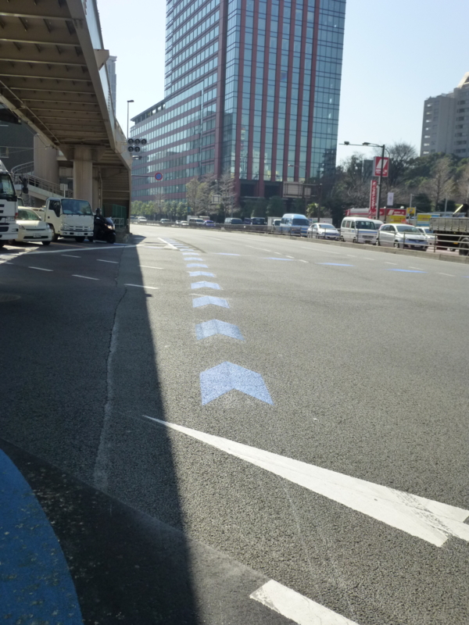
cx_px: 234
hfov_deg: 45.4
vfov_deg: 58.4
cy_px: 312
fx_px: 560
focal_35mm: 31
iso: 160
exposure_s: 1/1000
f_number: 3.4
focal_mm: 5.6
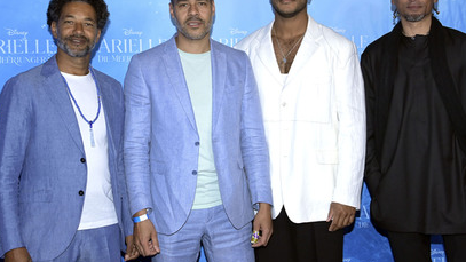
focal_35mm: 58
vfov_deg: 20.7
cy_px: 110
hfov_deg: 36.0
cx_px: 243
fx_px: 717
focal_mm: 50
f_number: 5.6
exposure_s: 1/250
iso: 2000
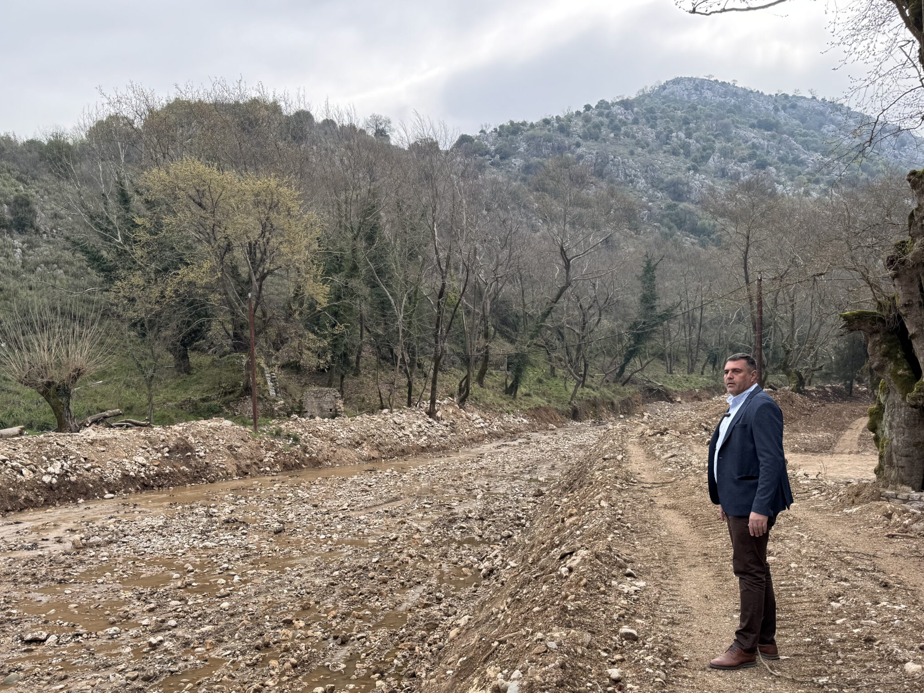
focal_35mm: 30
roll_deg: -0.2
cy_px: 426
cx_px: 406
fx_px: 801
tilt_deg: +0.6
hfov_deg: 59.8
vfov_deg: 46.4
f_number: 1.78
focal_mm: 6.76
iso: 80
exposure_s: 1/842
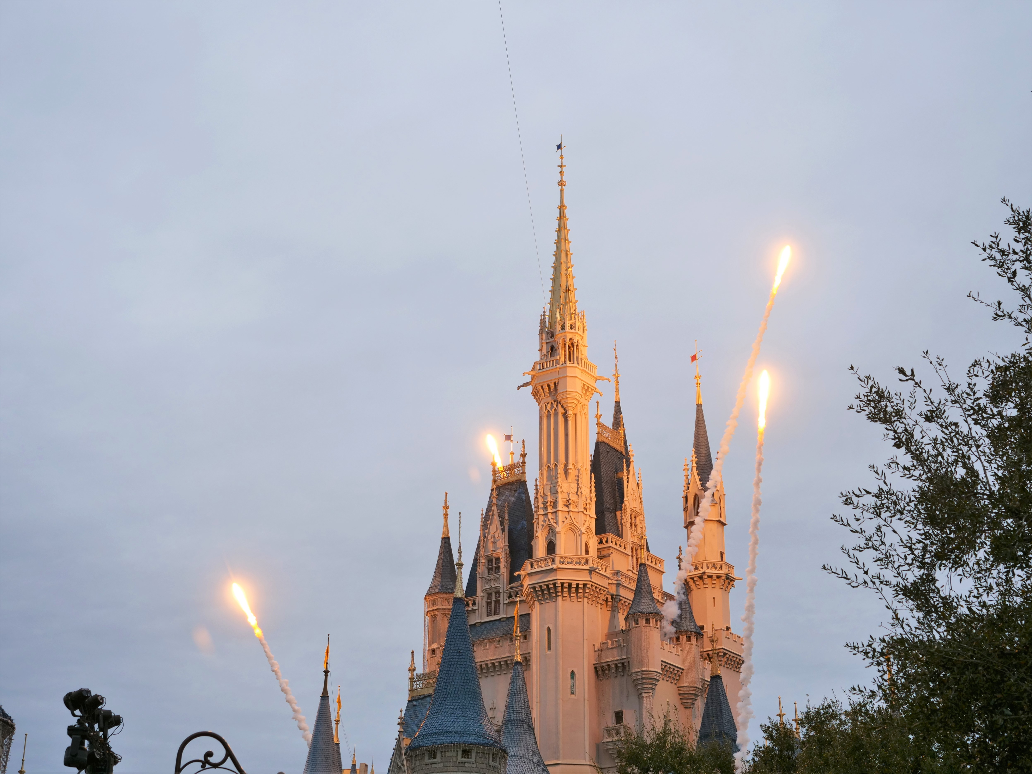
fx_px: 1491
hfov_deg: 38.2
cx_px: 516
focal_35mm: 50
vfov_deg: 29.1
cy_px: 387
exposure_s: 1/800
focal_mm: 25
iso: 200
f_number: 3.5
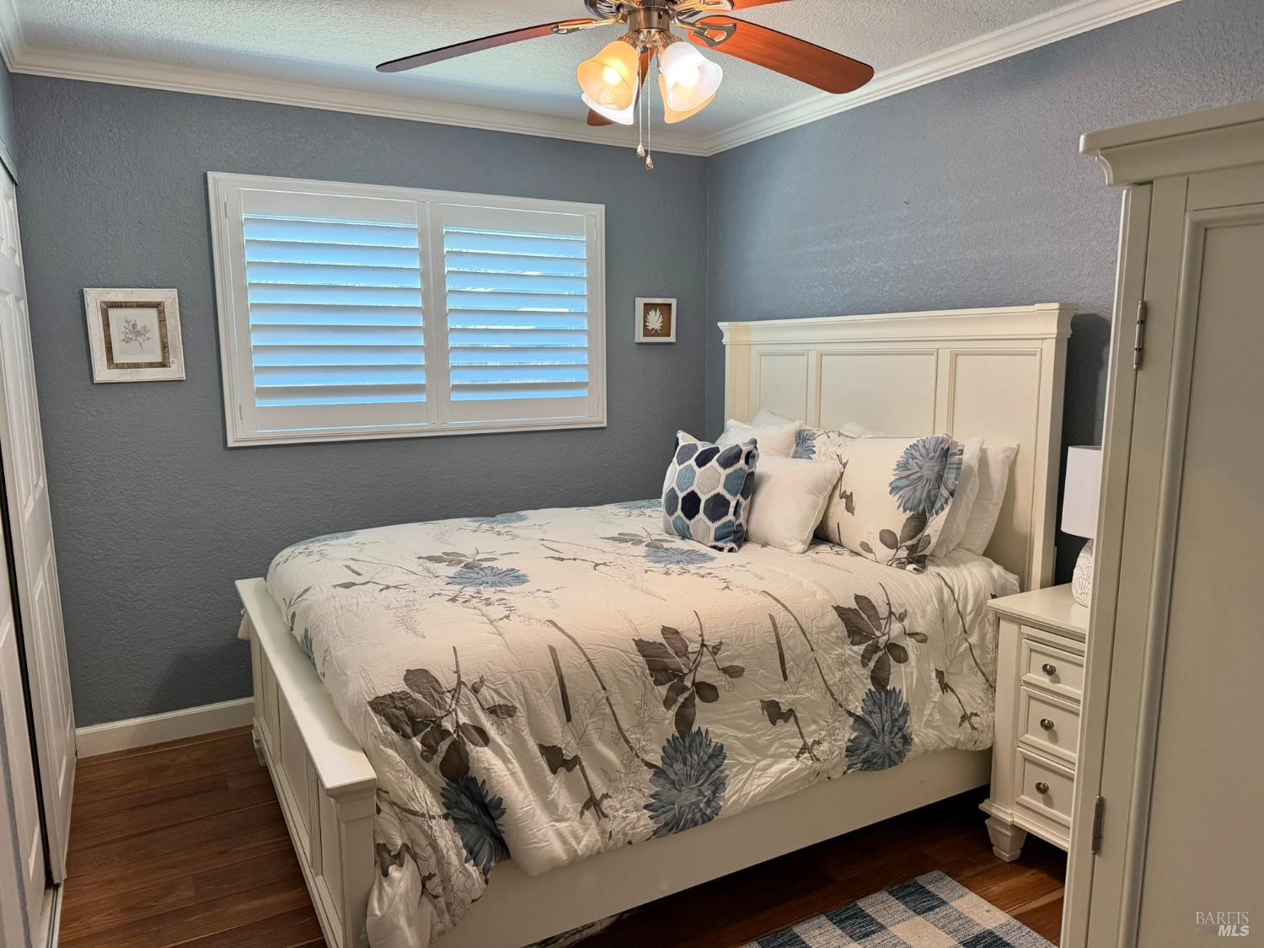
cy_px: 474
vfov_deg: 56.8
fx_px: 876
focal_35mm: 24
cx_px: 632
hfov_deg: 71.6
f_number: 1.78
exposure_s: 1/120
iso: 320
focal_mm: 6.76
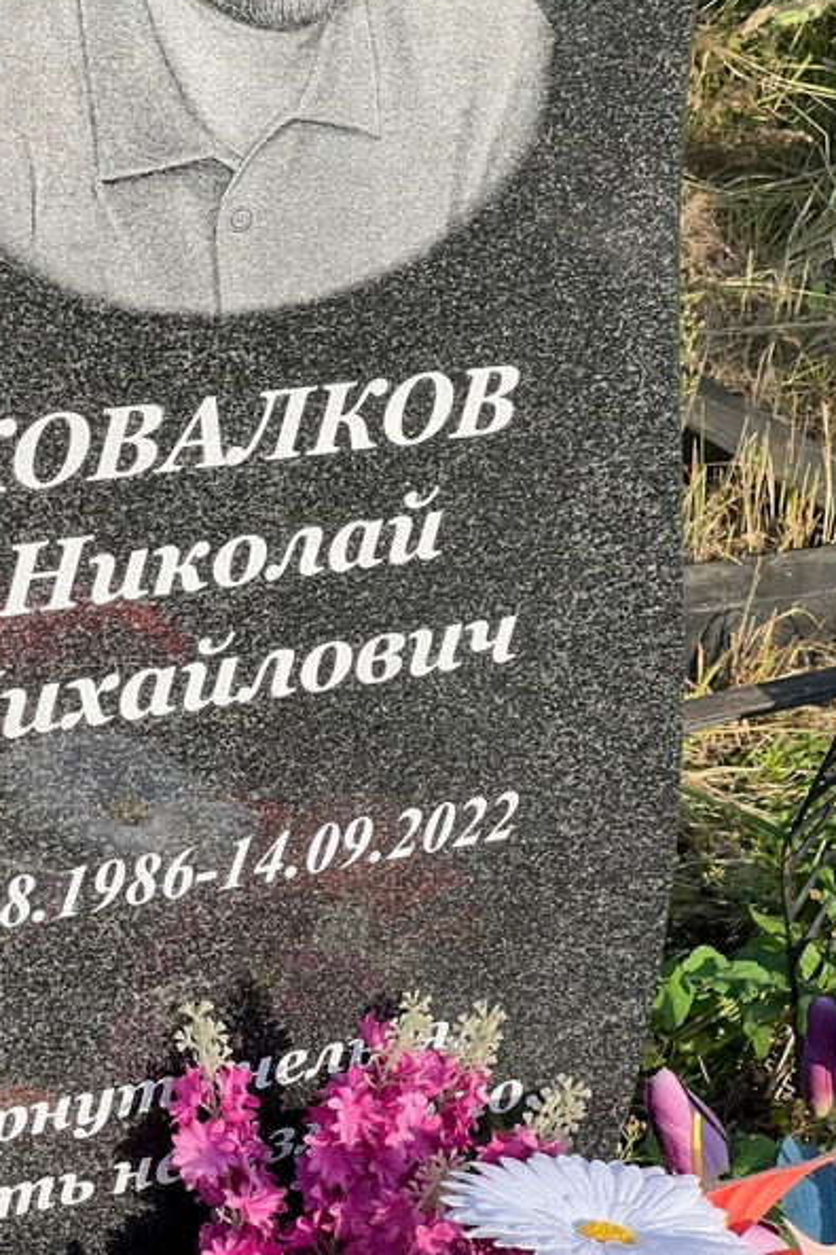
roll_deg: +2.7
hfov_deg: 12.6
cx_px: 148
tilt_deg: -23.4
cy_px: 624
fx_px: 3764
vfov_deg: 18.9
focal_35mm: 108
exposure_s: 1/264
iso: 32
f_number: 2.8
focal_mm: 9
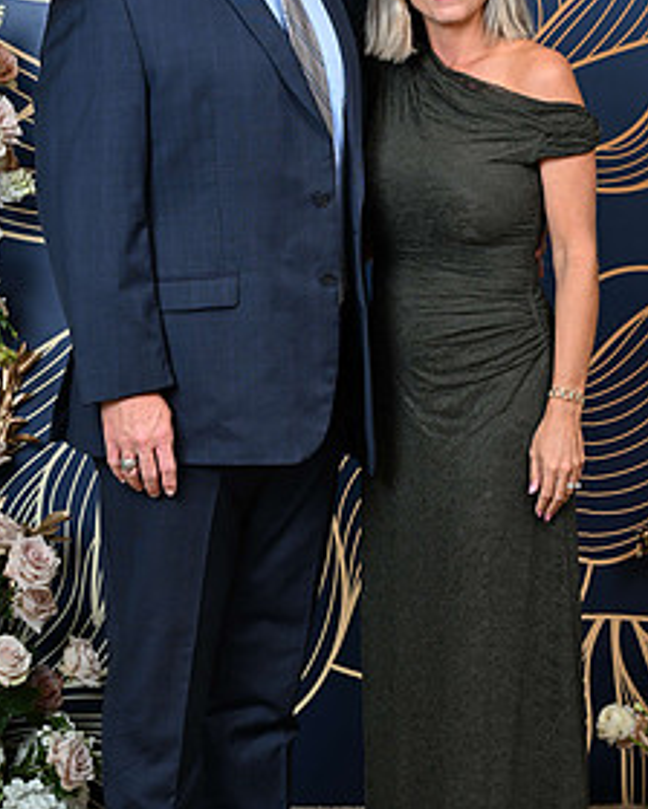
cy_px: 352
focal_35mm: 105
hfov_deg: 14.7
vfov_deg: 18.3
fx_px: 2517
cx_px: 308
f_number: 5.6
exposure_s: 1/125
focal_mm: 54
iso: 125
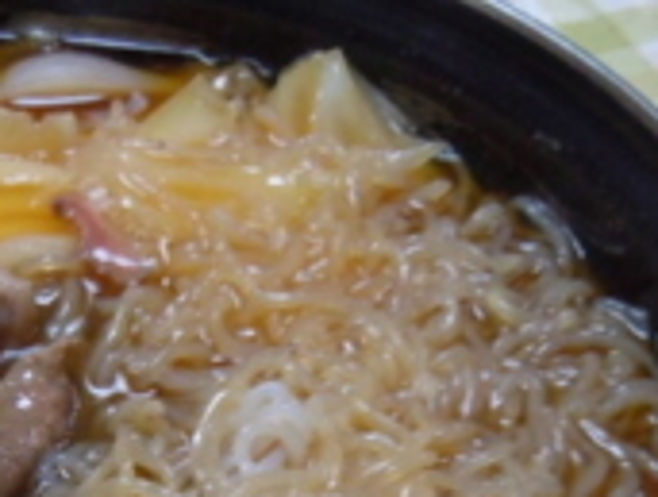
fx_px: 2000
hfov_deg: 18.4
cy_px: 489
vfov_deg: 14.0
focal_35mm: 105
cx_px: 77
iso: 400
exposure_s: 1/15
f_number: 3.5
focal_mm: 5.4
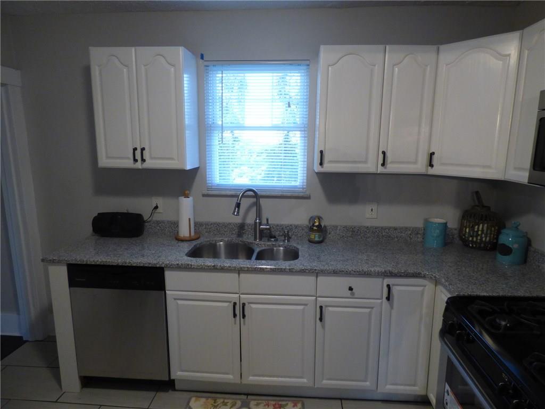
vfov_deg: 66.0
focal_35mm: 20
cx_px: 272
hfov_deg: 81.7
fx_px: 315
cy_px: 204
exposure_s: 1/40
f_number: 2.8
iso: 400
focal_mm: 3.58
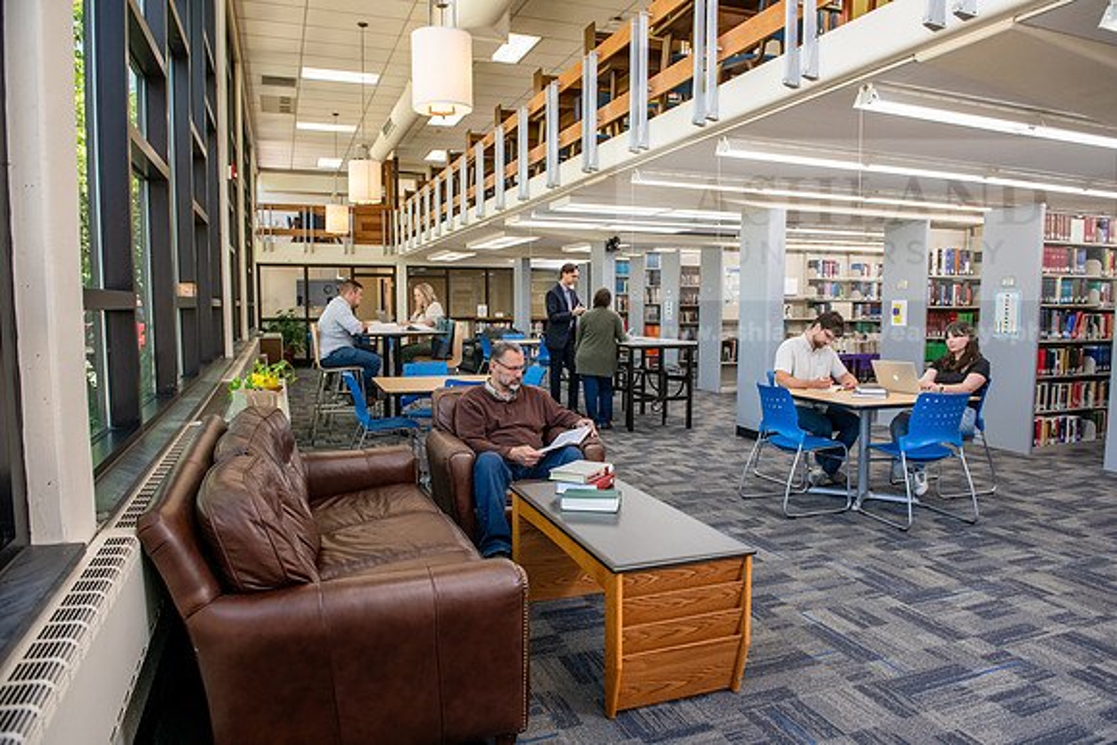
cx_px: 558
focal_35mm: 24
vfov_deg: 53.2
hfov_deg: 73.7
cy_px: 372
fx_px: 745
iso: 1250
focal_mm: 24
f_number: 5
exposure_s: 1/160
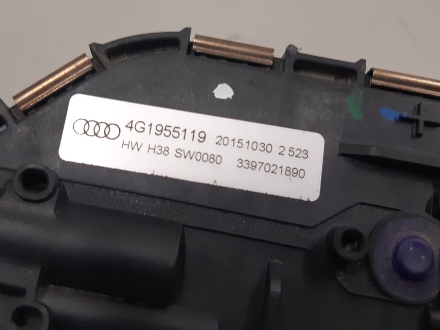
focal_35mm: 40
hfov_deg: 46.6
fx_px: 508
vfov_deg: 35.8
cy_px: 125
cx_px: 180
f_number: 1.7
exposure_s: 1/50
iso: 100
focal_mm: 3.93
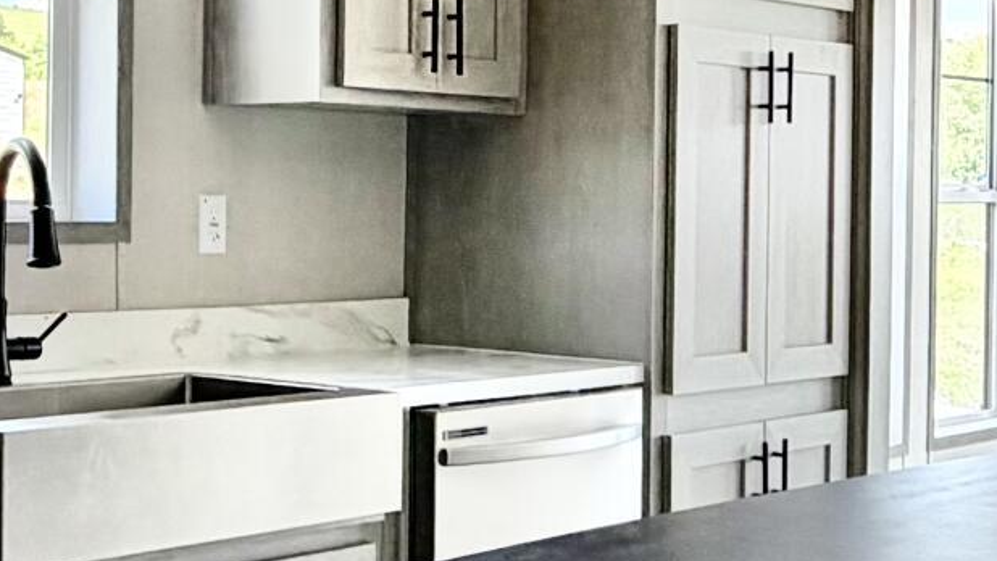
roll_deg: -0.5
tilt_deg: -1.3
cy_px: 214
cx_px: 326
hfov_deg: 28.4
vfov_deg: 16.3
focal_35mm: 74
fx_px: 1957
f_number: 2.2
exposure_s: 1/121
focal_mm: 2.22
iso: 160
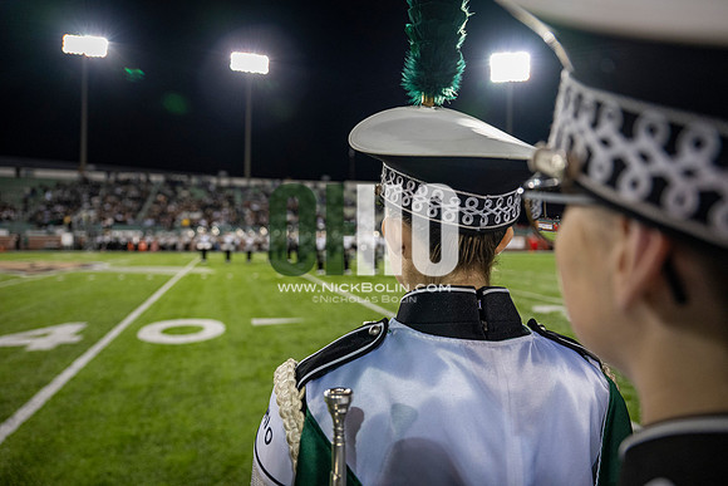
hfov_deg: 73.7
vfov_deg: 53.2
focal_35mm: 24
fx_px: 485
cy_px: 243
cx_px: 364
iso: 1250
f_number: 3.2
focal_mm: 24
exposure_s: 1/500
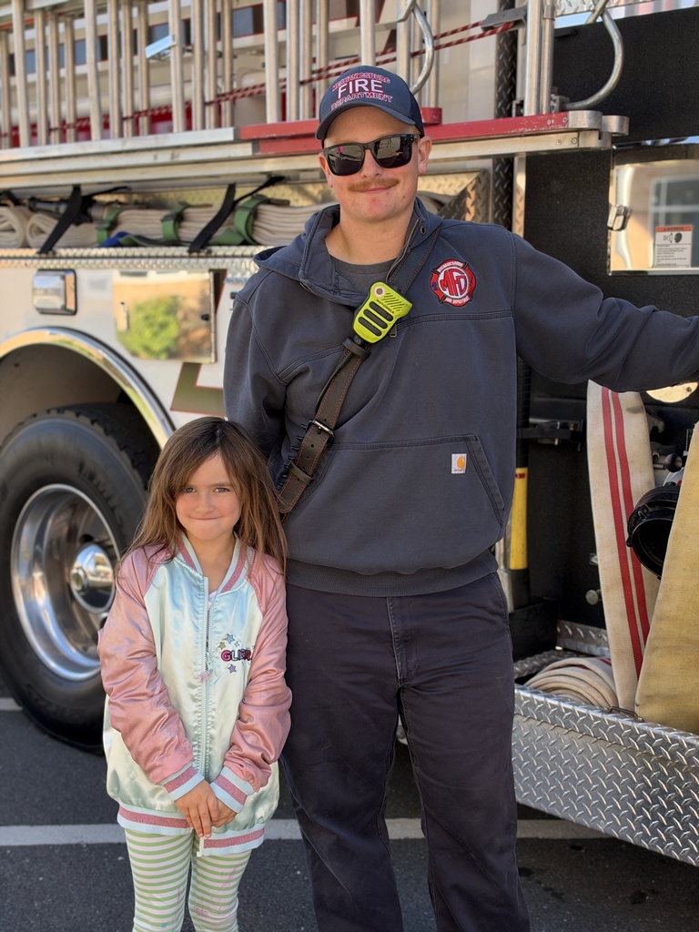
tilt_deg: -7.8
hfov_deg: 30.3
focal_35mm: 48
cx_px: 350
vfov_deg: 39.7
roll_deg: +0.6
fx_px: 1292
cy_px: 466
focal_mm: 6.93
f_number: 1.8
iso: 64
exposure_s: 1/423
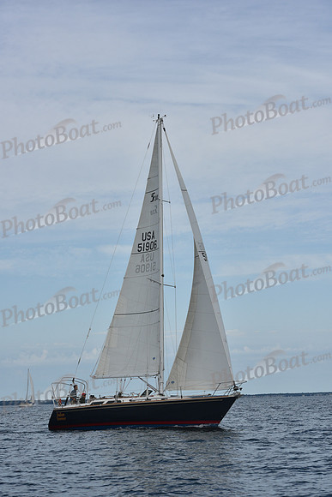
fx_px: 1037
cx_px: 166
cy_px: 248
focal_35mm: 75
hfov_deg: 18.2
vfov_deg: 27.0
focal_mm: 75
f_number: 10
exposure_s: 1/1000
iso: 320
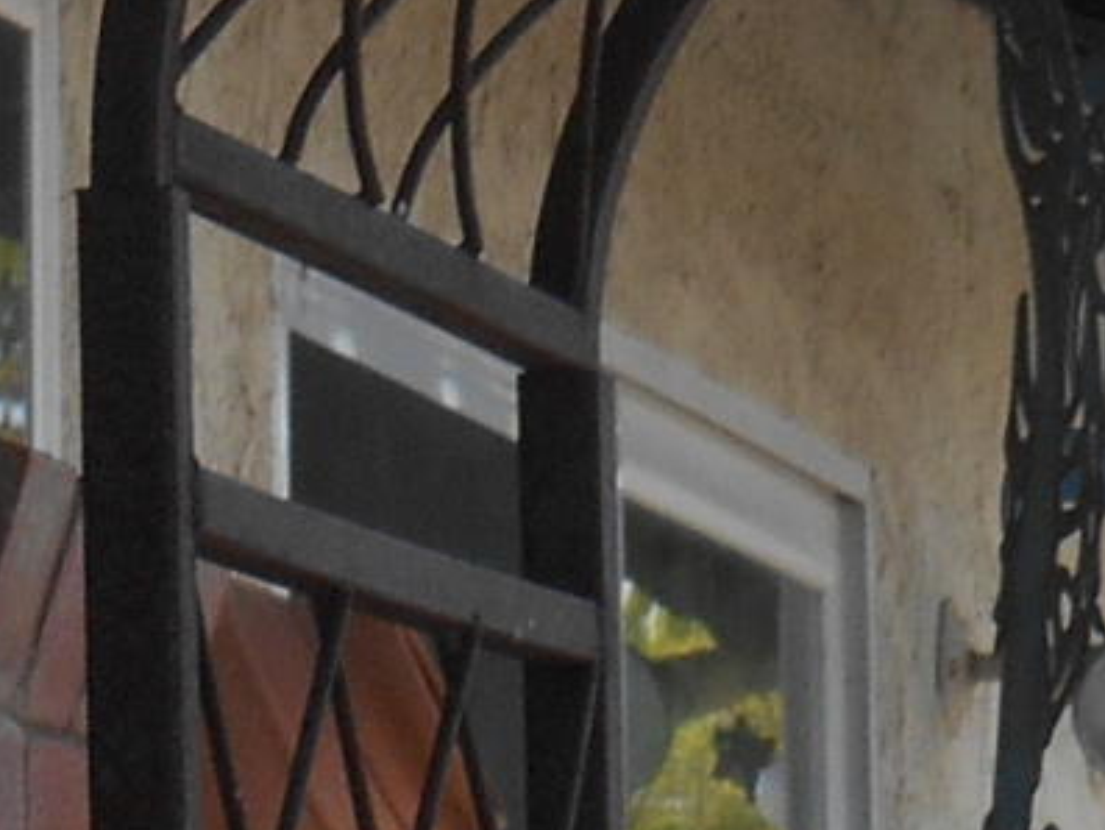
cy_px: 1031
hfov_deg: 4.2
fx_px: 14720
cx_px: 3123
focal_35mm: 461
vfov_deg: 3.2
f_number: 4.4
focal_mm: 10.9
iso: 80
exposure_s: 1/250
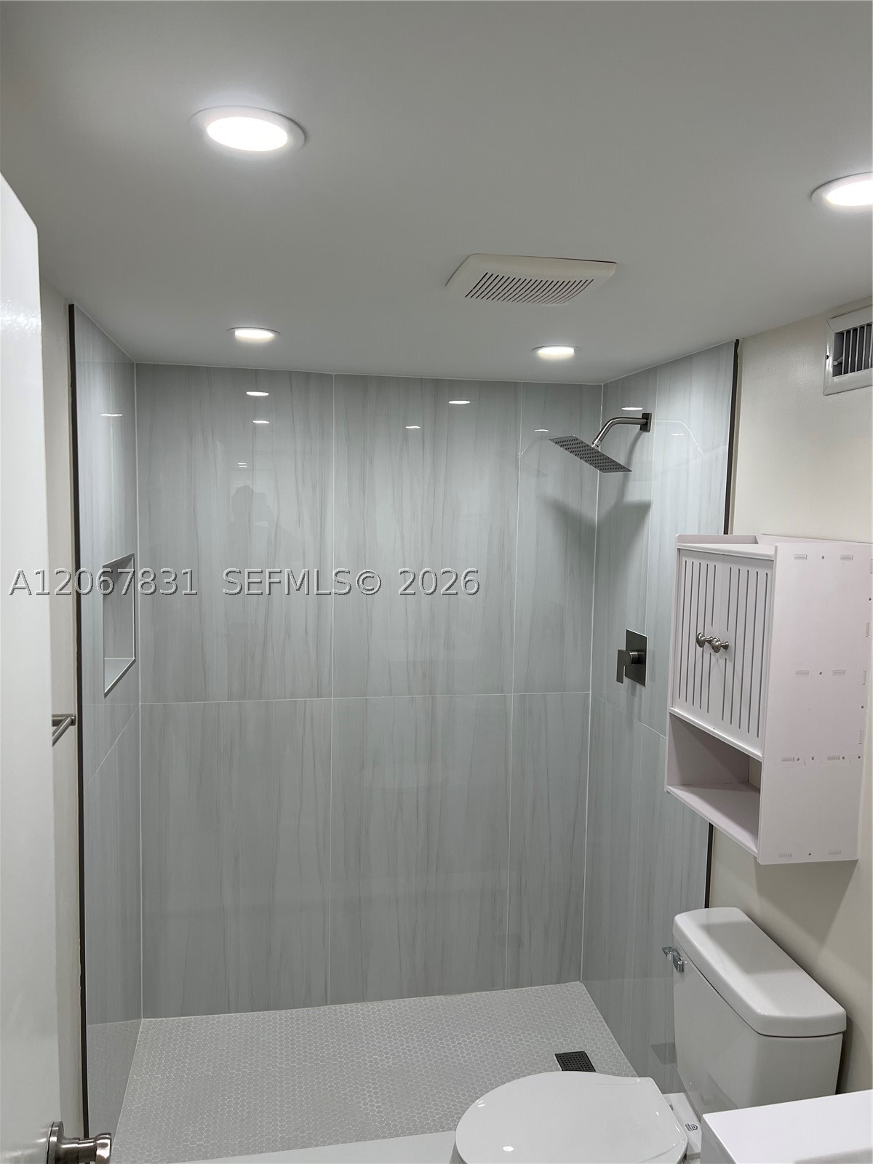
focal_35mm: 26
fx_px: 874
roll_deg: -0.5
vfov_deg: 67.3
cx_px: 436
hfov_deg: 53.1
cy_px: 582
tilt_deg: -4.7
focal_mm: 5.7
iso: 64
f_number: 1.5
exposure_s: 1/151
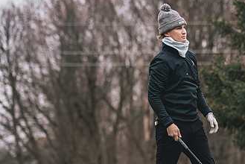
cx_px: 173
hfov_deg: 10.4
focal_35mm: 197
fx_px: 1342
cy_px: 106
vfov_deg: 7.0
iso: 640
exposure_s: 1/3200
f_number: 2.8
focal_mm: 106
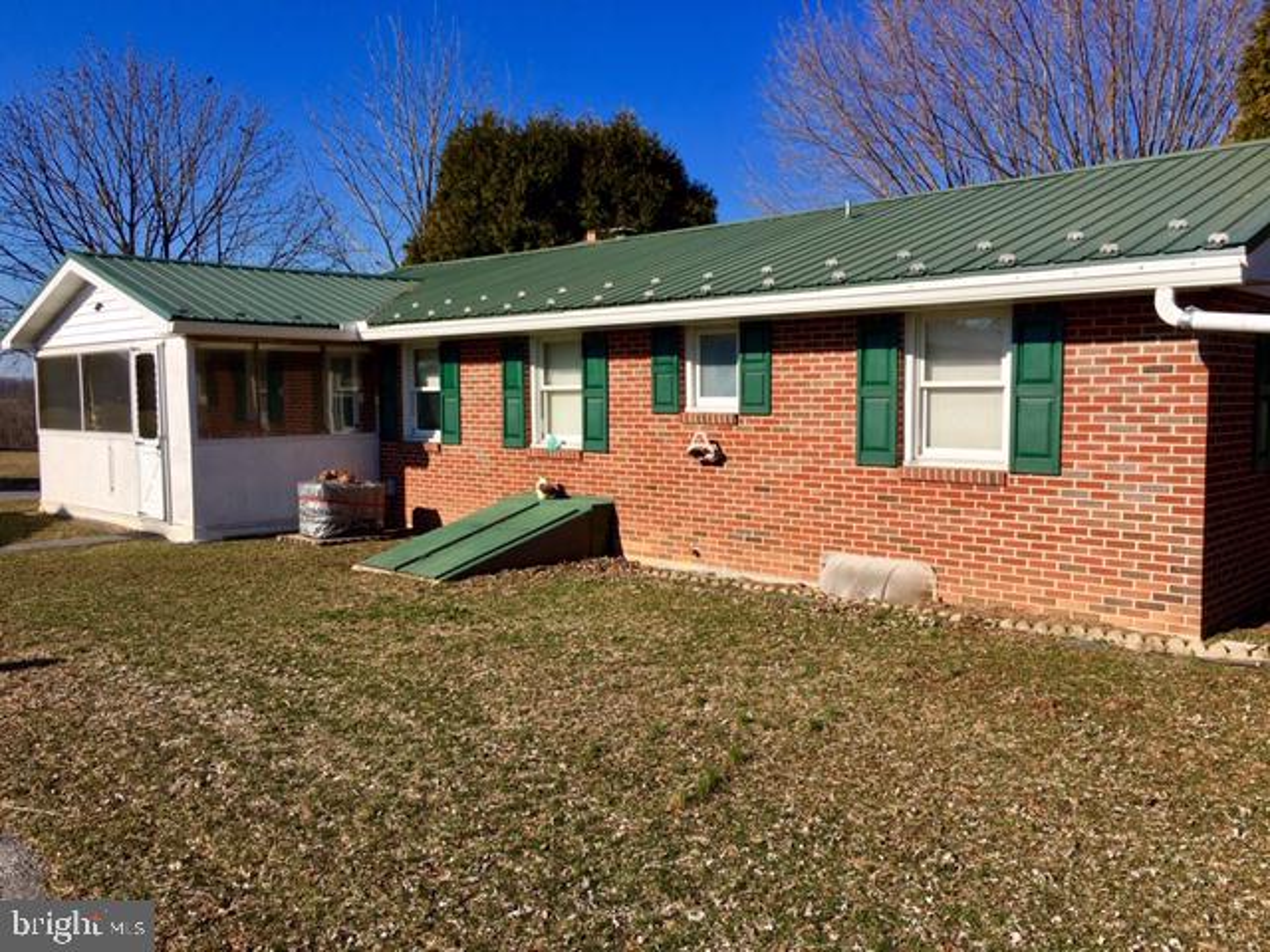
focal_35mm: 29
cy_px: 476
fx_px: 1064
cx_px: 635
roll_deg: -0.4
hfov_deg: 61.7
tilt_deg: -3.0
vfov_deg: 48.2
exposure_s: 1/2024
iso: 25
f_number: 2.2
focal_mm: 4.15
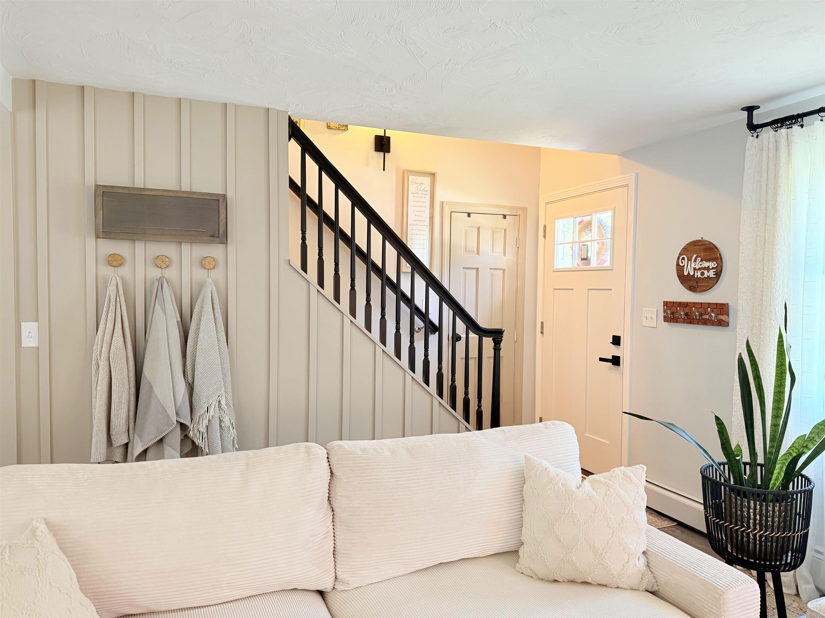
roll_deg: -0.3
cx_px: 412
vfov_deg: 56.8
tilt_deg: -2.5
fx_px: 572
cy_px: 309
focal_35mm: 24
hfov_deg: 71.6
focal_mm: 6.76
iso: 200
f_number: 1.78
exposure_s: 1/60
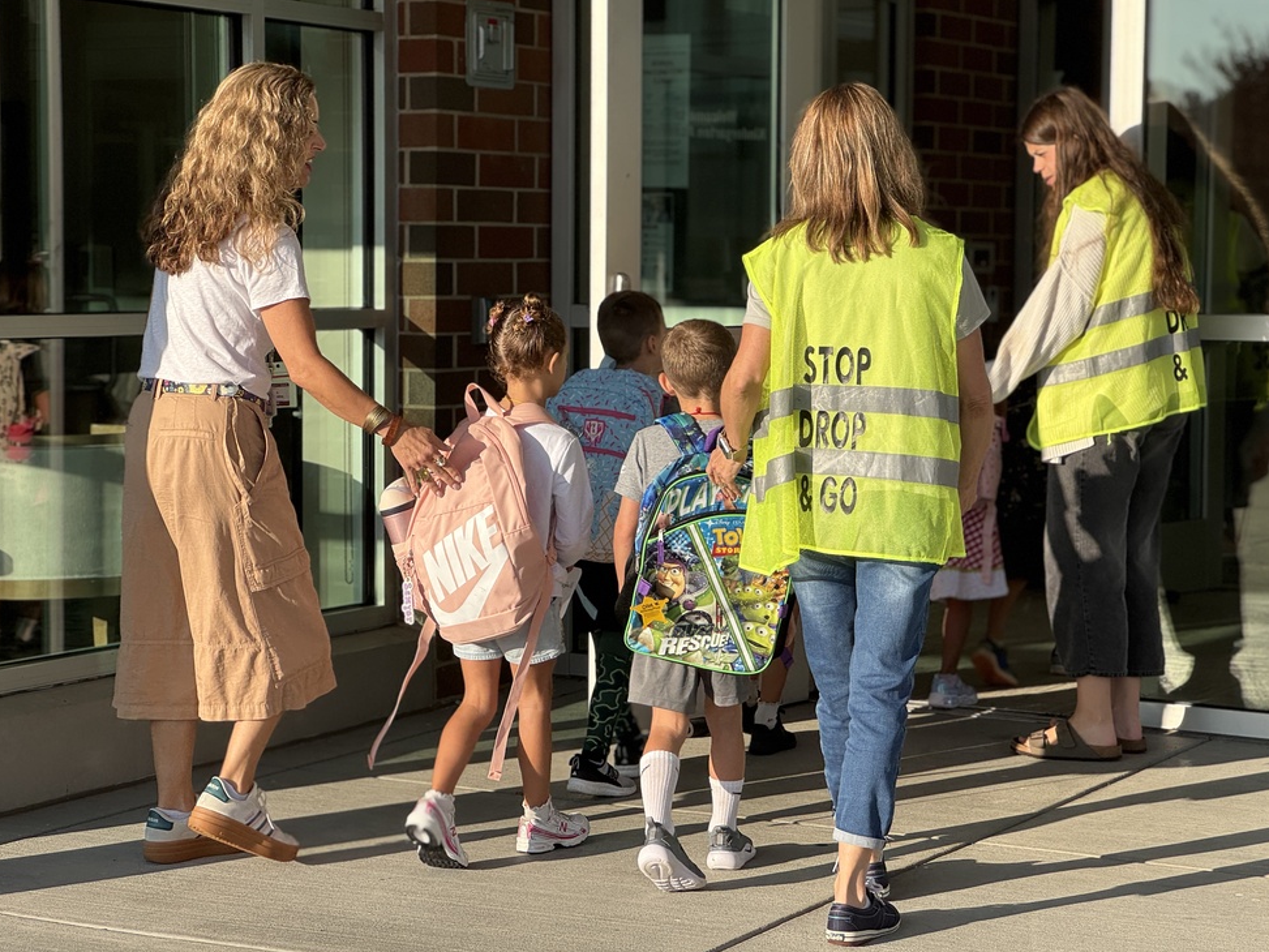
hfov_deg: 24.1
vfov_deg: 18.2
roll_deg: -0.6
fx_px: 2970
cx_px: 661
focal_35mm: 81
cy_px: 480
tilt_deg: -4.6
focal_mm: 9
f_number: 2.8
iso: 25
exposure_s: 1/508
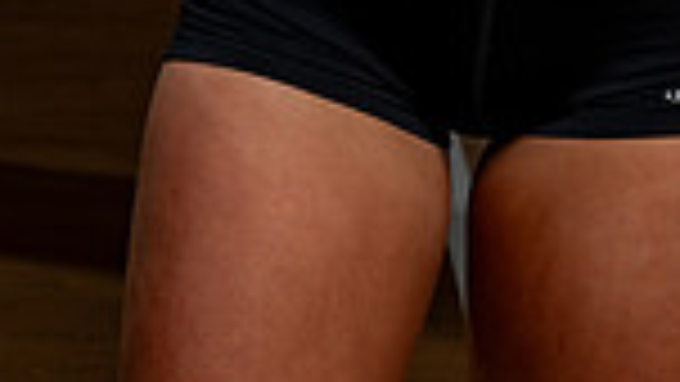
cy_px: -598
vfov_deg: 6.5
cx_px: 621
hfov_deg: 12.2
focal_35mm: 175
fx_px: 3156
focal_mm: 56
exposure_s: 1/250
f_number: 8
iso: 100
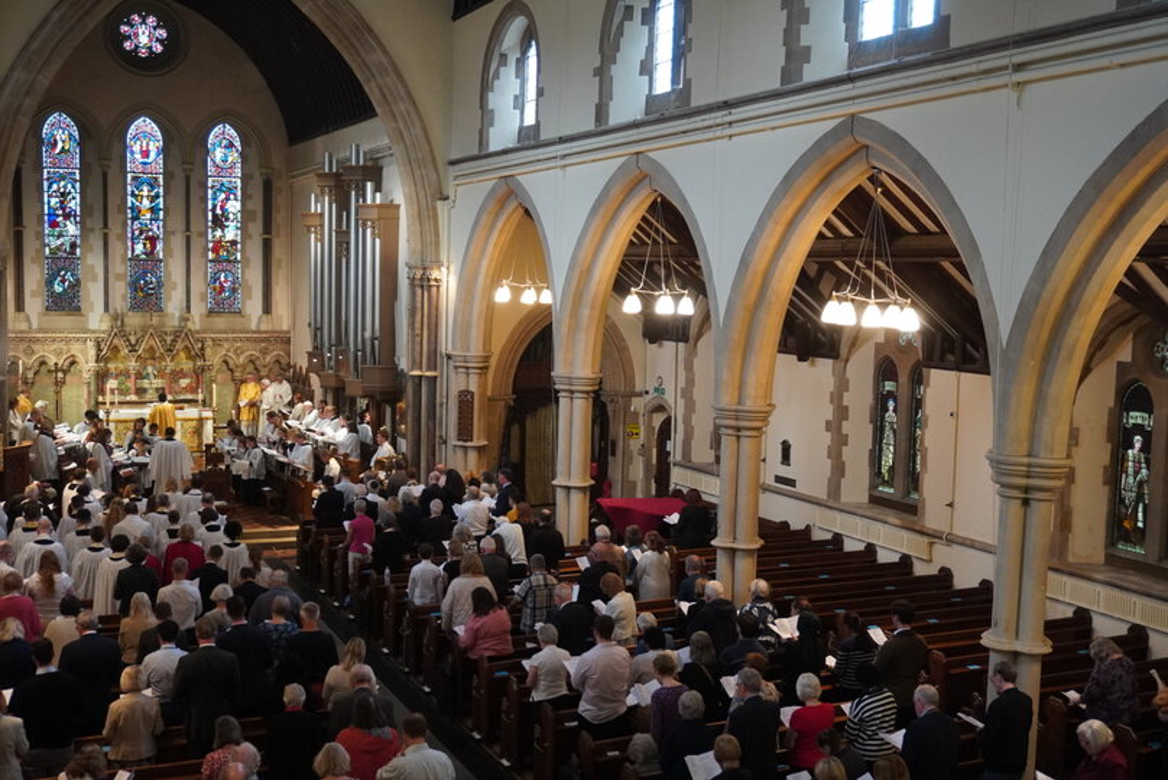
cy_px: 390
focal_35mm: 40
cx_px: 584
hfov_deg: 47.9
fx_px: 1315
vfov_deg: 33.1
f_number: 4.5
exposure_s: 1/50
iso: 2500
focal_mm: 27
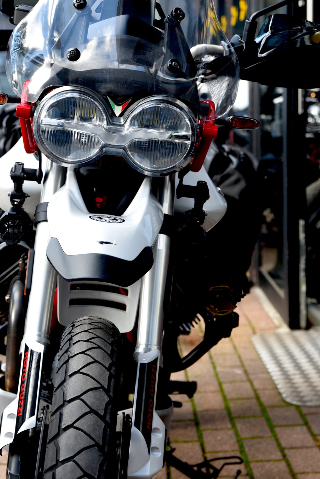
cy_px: 237
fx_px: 1186
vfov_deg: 22.9
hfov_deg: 15.3
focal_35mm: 89
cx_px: 107
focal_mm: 60
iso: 200
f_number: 4.5
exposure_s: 1/80
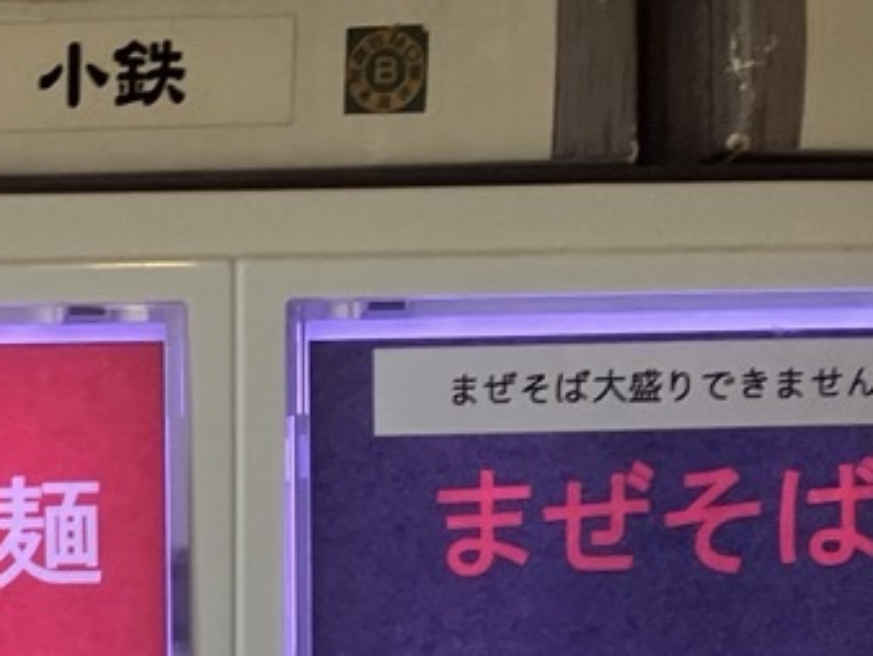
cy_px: 1237
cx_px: -607
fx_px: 2675
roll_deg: +1.2
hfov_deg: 16.2
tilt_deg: -4.8
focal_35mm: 106
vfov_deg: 12.6
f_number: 1.8
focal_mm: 3.99
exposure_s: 1/91
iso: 40
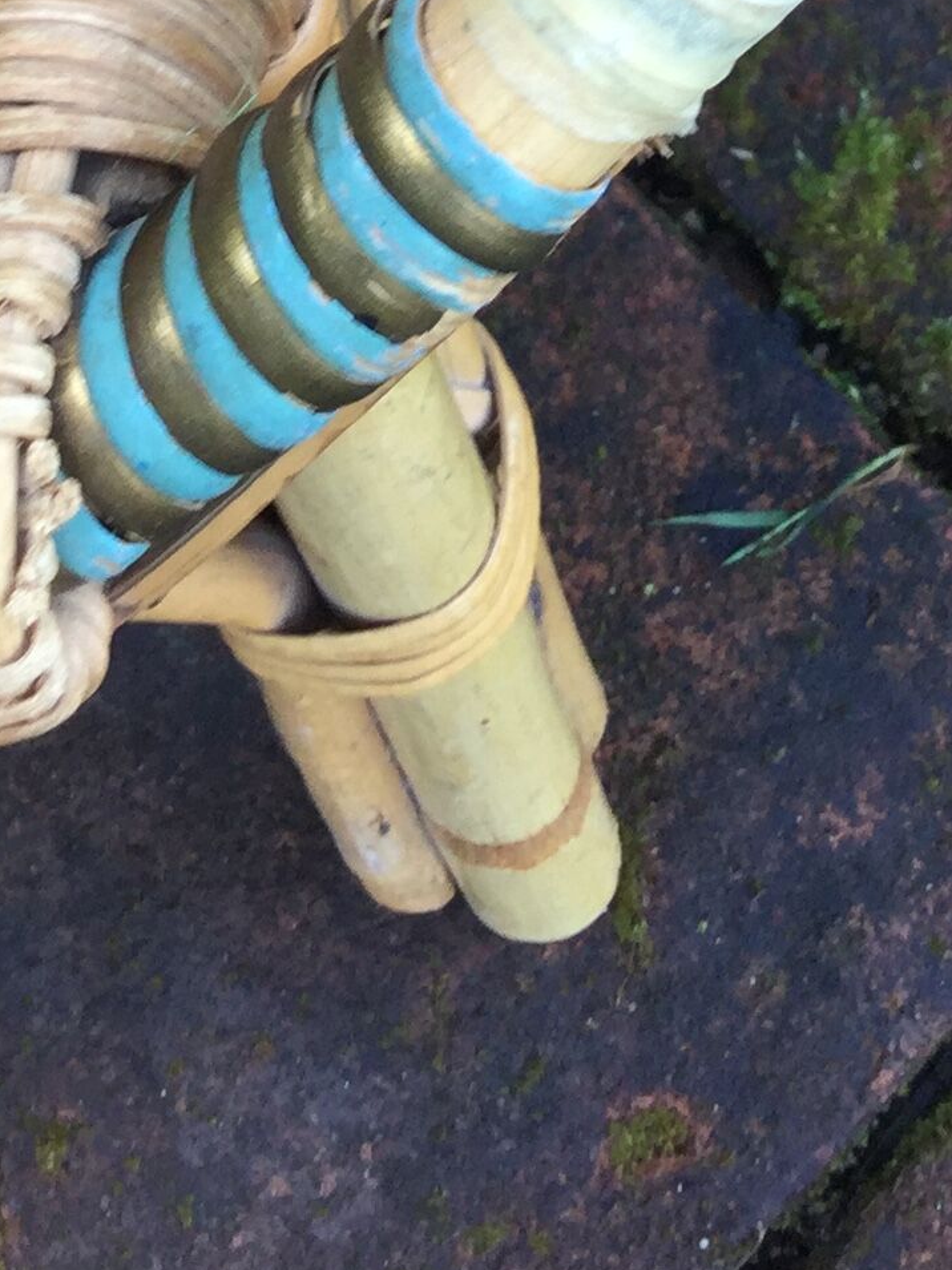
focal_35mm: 106
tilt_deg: -67.5
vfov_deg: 17.0
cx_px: 452
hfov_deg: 14.0
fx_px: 3888
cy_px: -544
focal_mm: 3.3
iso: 32
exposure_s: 1/50
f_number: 2.4
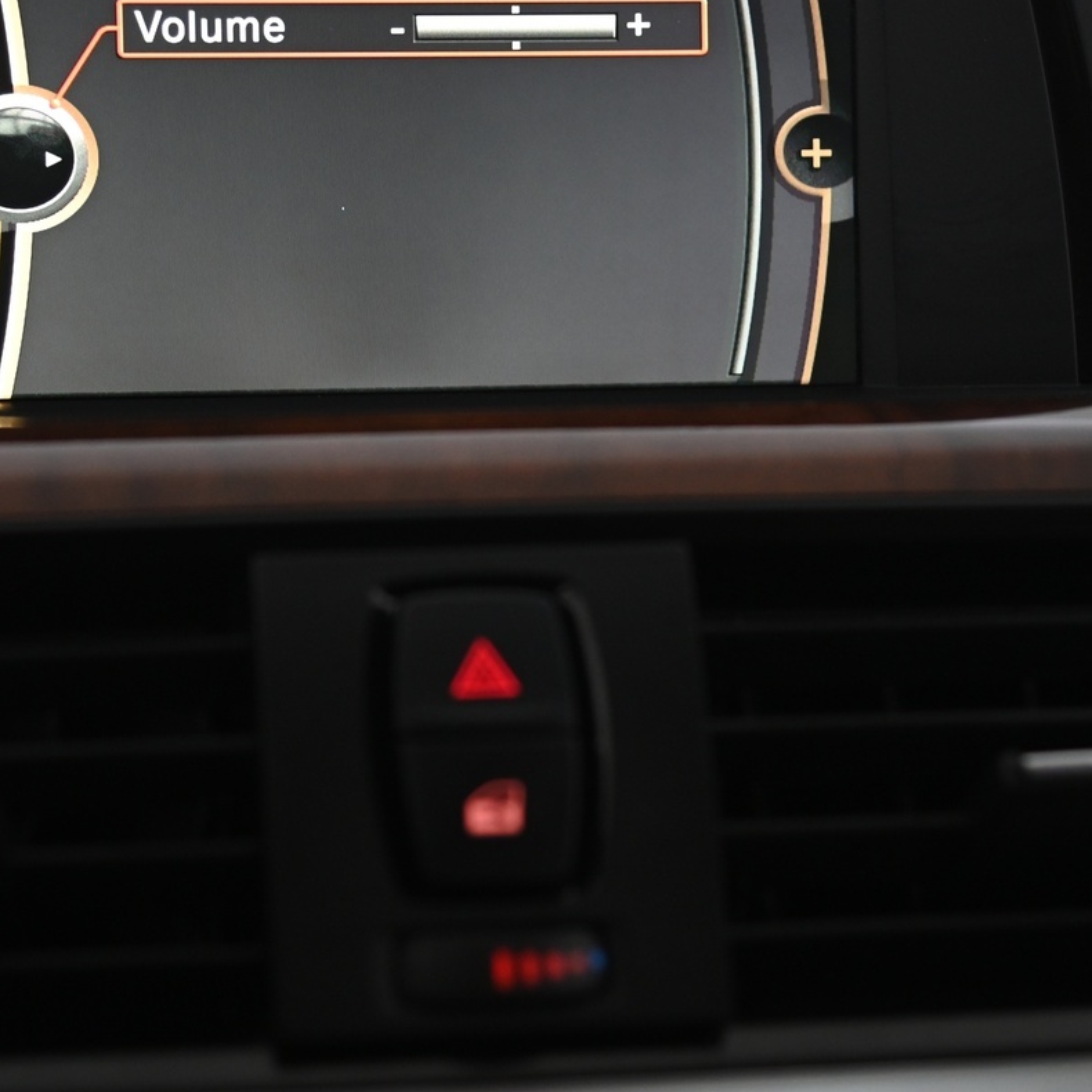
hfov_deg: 18.1
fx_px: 3426
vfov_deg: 18.1
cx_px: 382
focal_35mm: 96
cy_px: 469
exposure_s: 1/50
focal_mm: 55
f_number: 4
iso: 2000
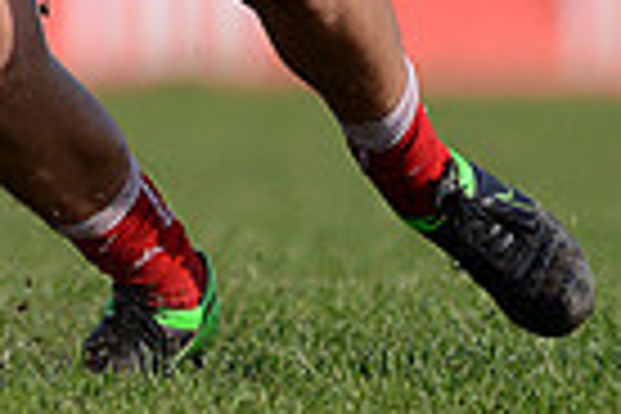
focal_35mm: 1766
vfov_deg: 0.8
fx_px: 30461
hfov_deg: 1.2
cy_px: -358
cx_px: -536
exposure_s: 1/3200
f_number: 4
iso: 560
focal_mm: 420
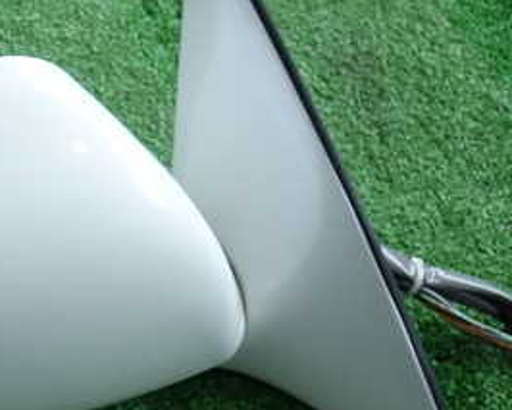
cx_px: 27
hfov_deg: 23.9
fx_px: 1167
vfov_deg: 19.9
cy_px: 200
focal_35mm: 77
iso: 100
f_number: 2.6
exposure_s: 1/80
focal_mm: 6.42
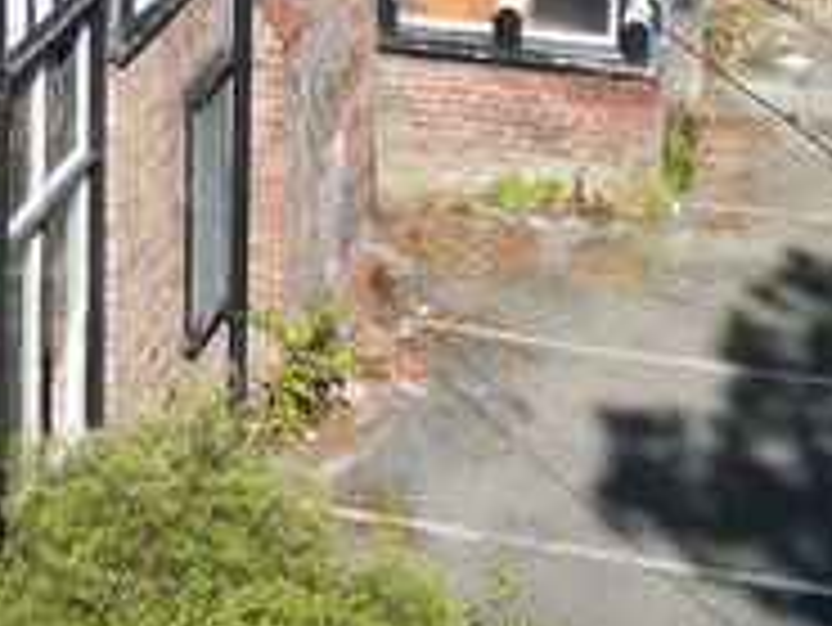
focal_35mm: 144
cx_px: -27
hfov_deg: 13.5
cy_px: -480
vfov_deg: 9.8
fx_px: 3463
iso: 120
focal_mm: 6.72
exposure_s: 1/2000
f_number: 1.7
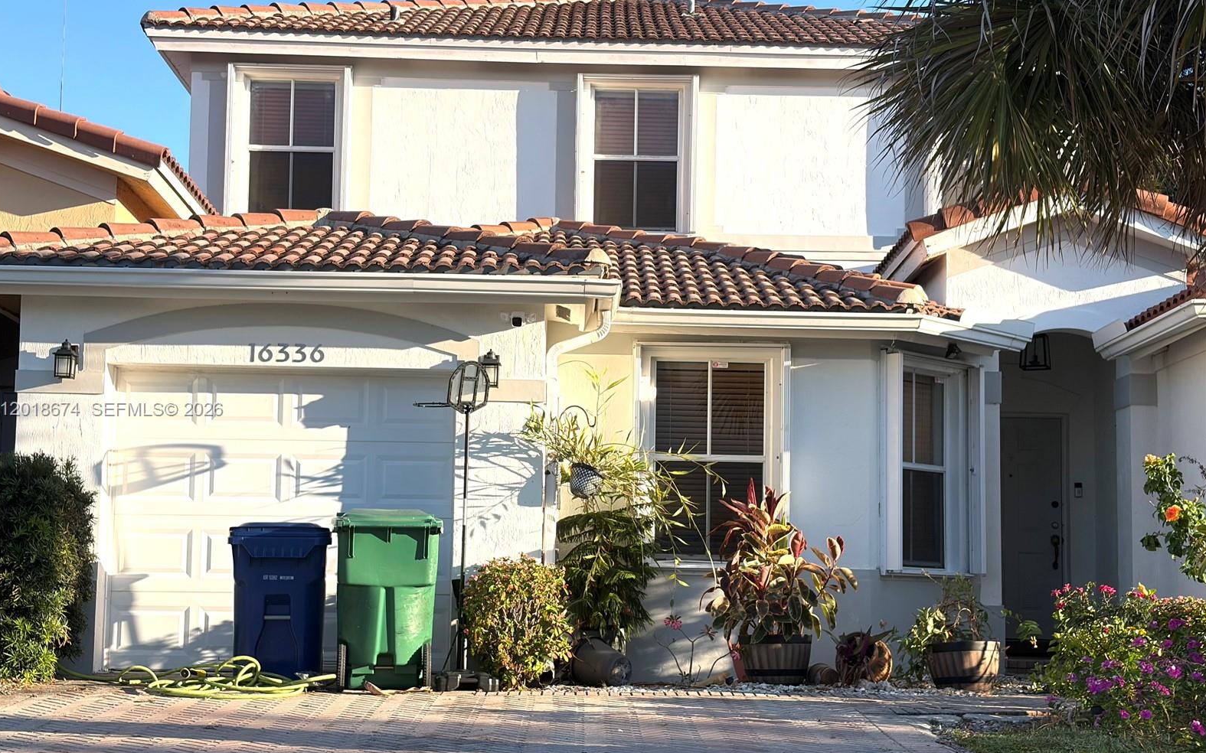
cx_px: 596
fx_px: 1840
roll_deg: -1.0
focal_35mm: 56
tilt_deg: +5.4
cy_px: 410
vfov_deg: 23.1
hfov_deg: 36.3
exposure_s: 1/1553
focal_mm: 5.96
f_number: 1.6
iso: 32
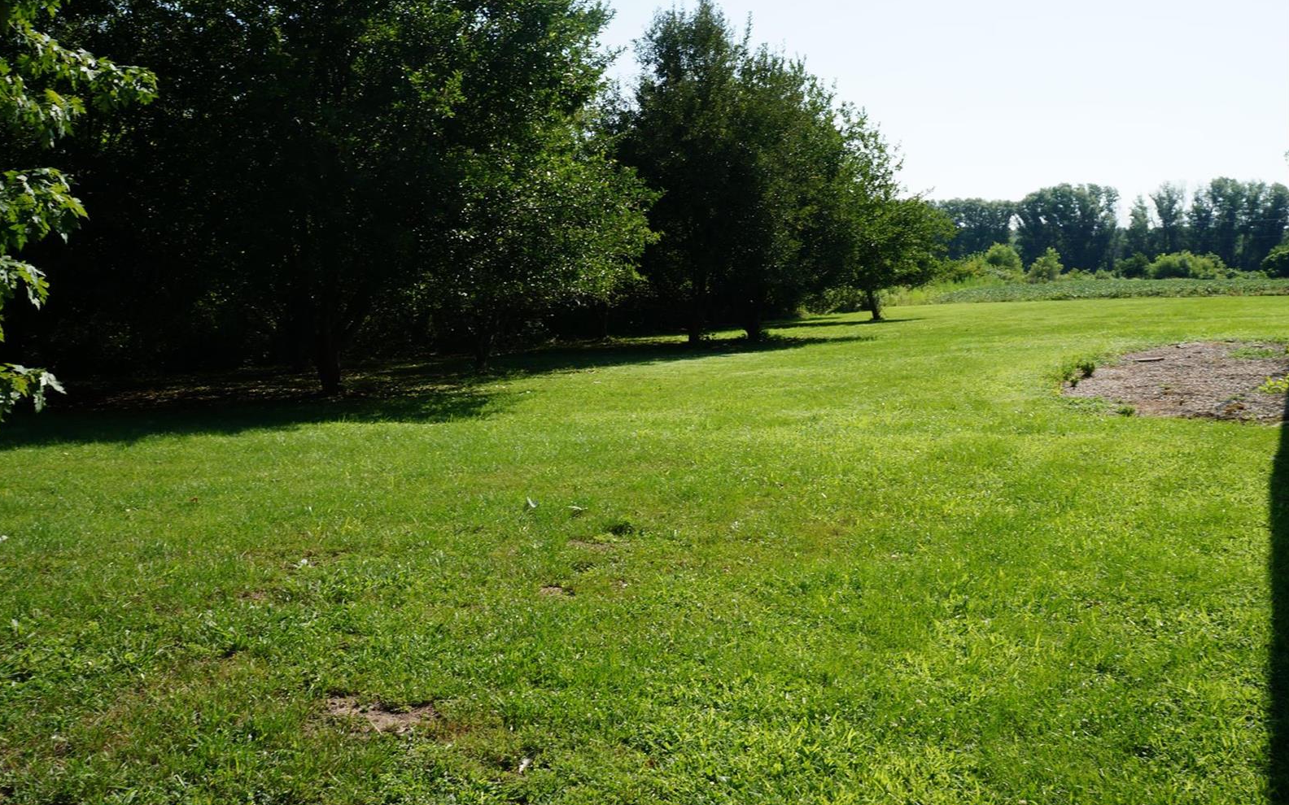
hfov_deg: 52.7
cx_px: 640
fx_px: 1300
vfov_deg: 34.4
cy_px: 402
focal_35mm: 37
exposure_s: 1/80
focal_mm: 24
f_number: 13
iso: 100
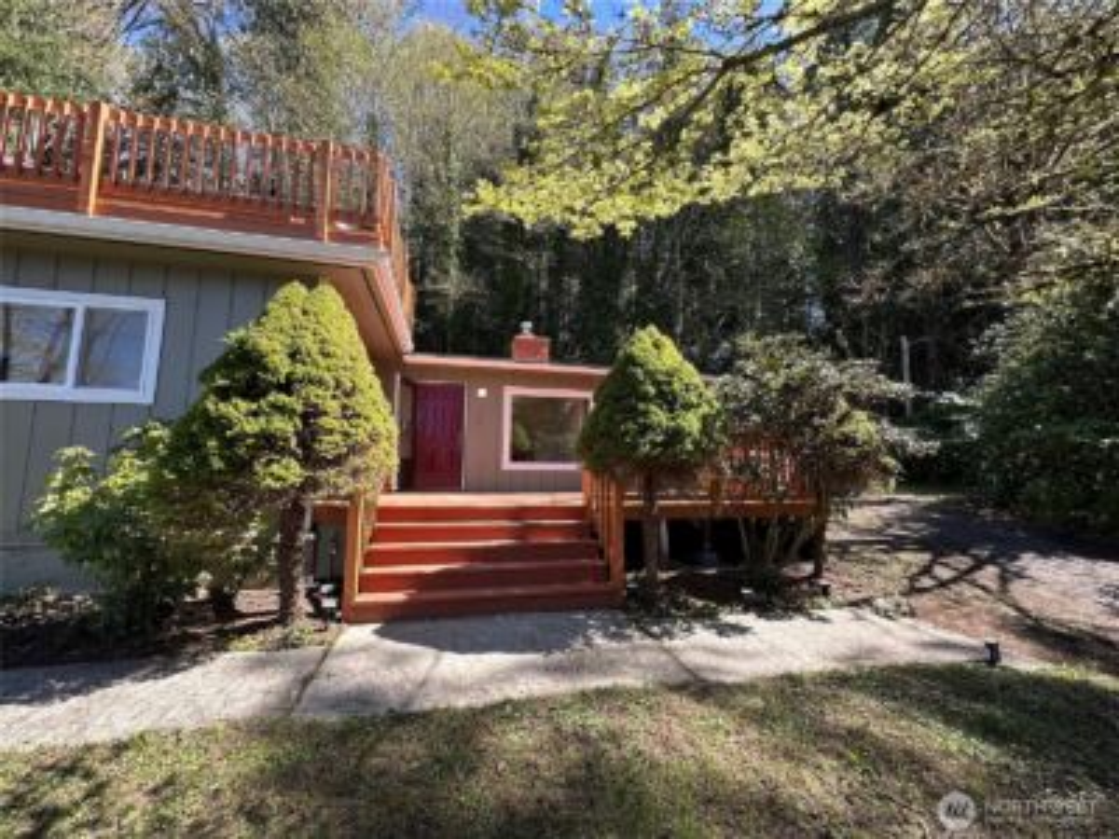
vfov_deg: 85.7
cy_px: 420
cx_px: 560
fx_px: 453
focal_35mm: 14
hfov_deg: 102.1
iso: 40
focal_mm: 2.22
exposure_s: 1/207
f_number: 2.2
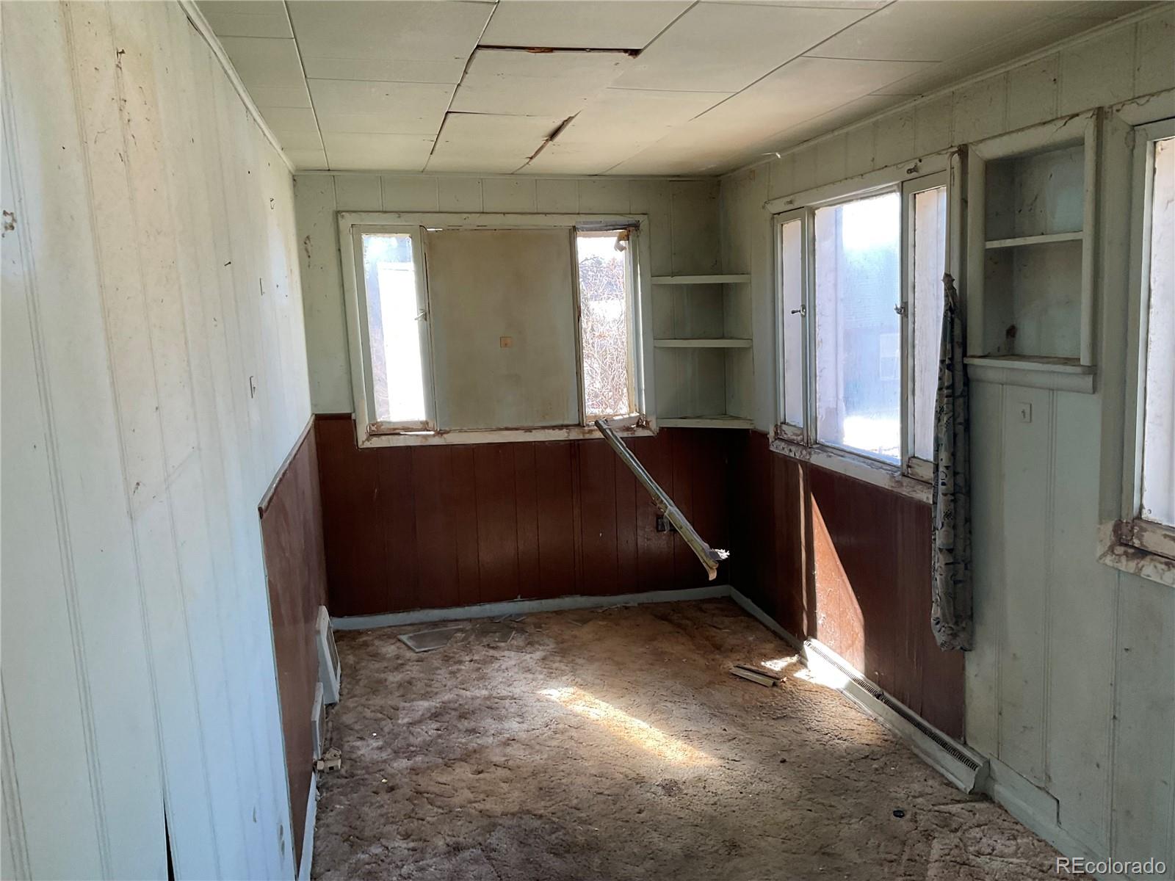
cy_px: 440
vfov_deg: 48.2
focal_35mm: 29
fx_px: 984
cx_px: 588
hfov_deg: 61.7
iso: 50
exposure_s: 1/120
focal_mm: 3
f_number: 1.8
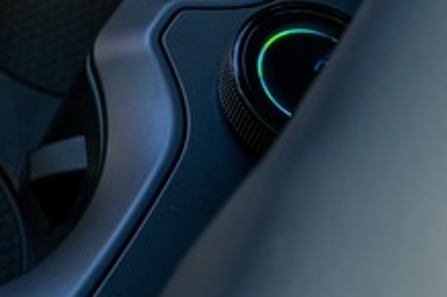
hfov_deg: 13.5
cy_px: -378
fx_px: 1779
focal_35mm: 143
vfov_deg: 8.8
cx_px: -211
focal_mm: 30.5
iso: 400
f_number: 5
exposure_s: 1/60
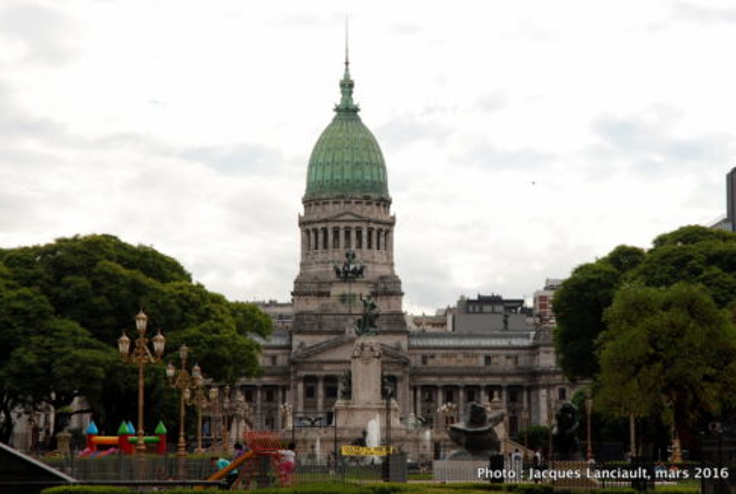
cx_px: 368
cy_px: 242
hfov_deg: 18.9
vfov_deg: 12.7
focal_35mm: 108
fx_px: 2212
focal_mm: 70
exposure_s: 1/200
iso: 100
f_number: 9
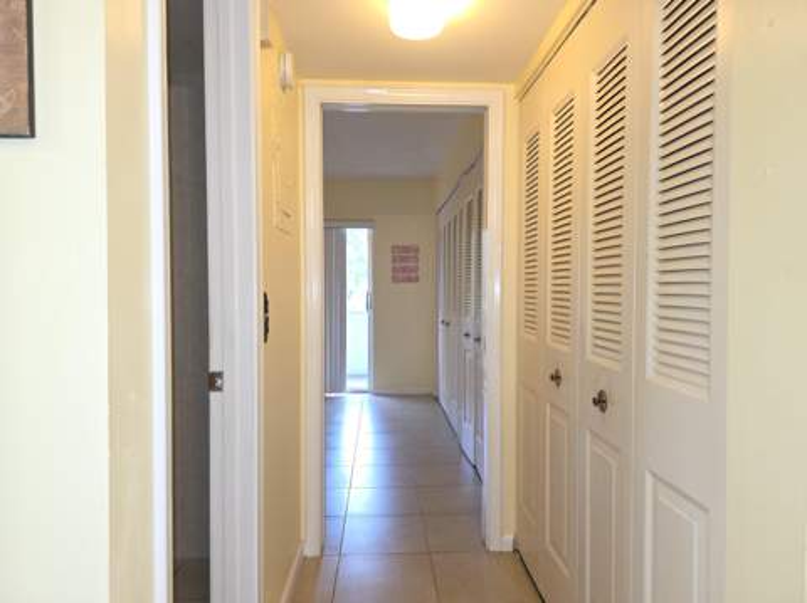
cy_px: 302
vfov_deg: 58.8
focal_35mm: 23
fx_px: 536
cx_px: 404
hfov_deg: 74.0
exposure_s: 1/30
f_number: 1.7
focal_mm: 6.3
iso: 100
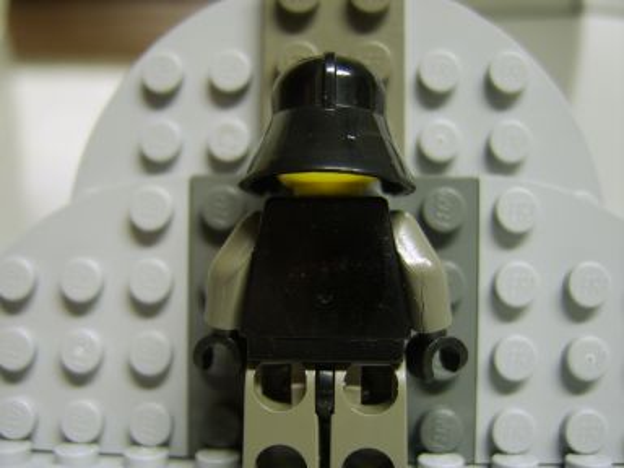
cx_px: 312
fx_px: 559
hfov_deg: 58.4
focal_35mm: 31
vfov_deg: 45.4
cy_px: 234
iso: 71
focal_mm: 8.13
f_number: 2.7
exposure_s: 1/5
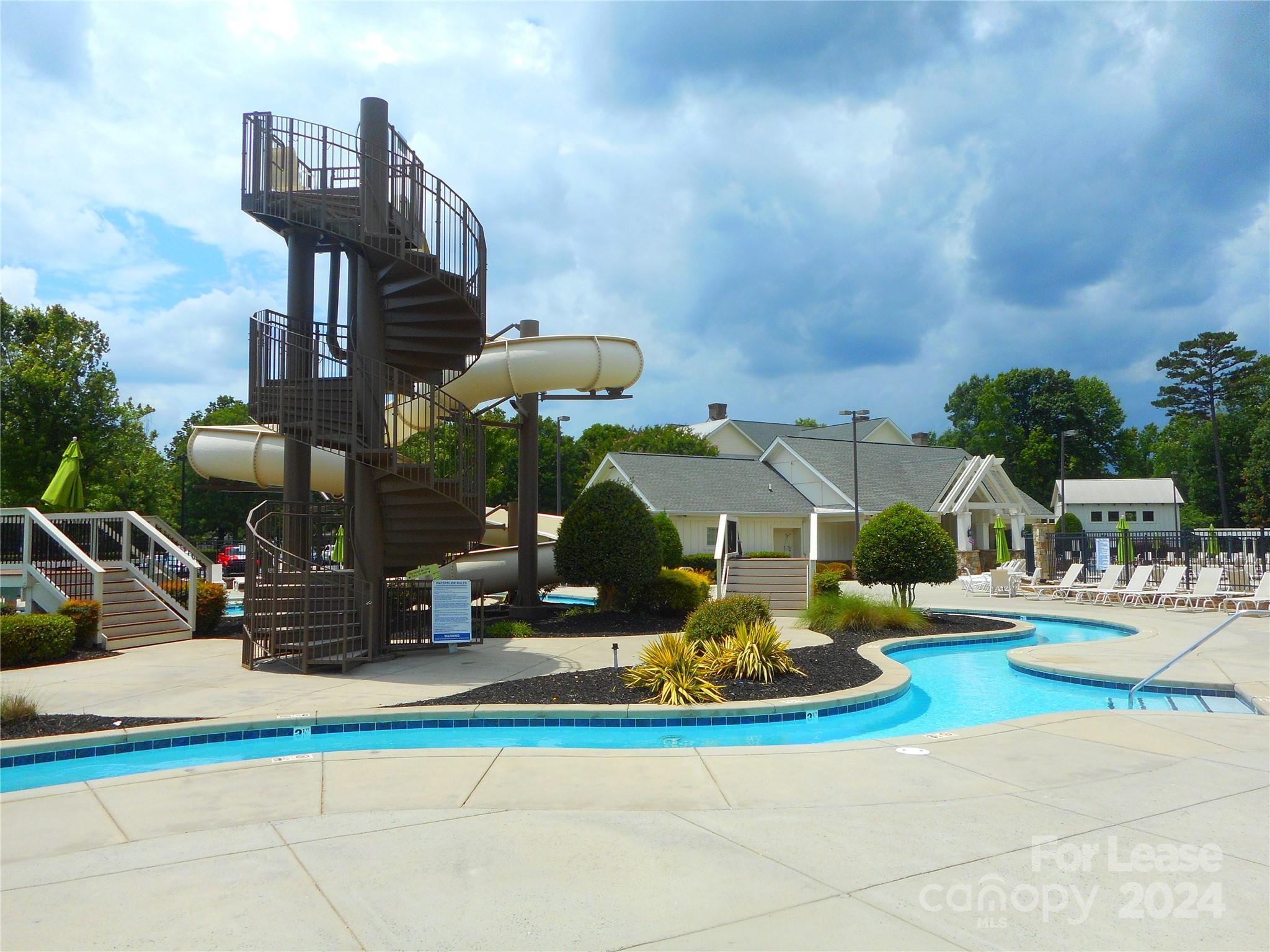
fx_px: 917
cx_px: 635
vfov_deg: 54.9
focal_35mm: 25
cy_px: 476
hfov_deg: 69.4
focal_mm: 4.5
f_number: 3.7
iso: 80
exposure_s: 1/1000
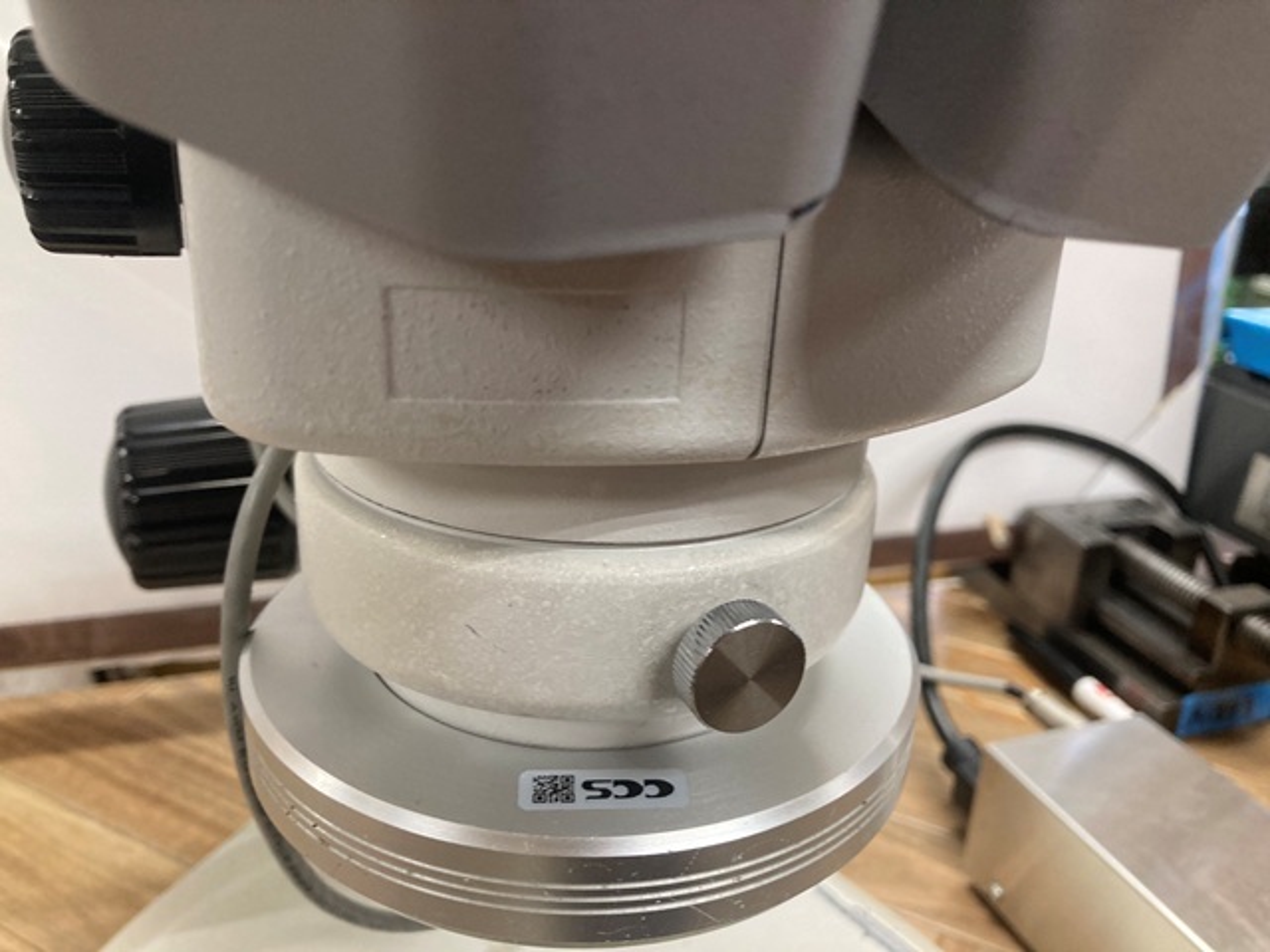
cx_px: 635
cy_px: 476
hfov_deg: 63.4
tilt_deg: -20.9
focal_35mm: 28
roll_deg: -3.3
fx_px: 1027
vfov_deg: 49.7
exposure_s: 1/60
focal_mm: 3.99
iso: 125
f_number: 1.8
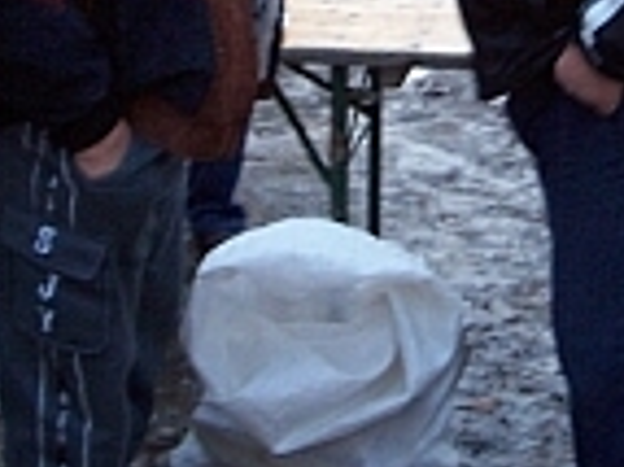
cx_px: 493
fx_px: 1711
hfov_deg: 20.5
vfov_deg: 15.2
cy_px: -13
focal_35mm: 95
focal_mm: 5.6
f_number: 2.7
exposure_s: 1/8
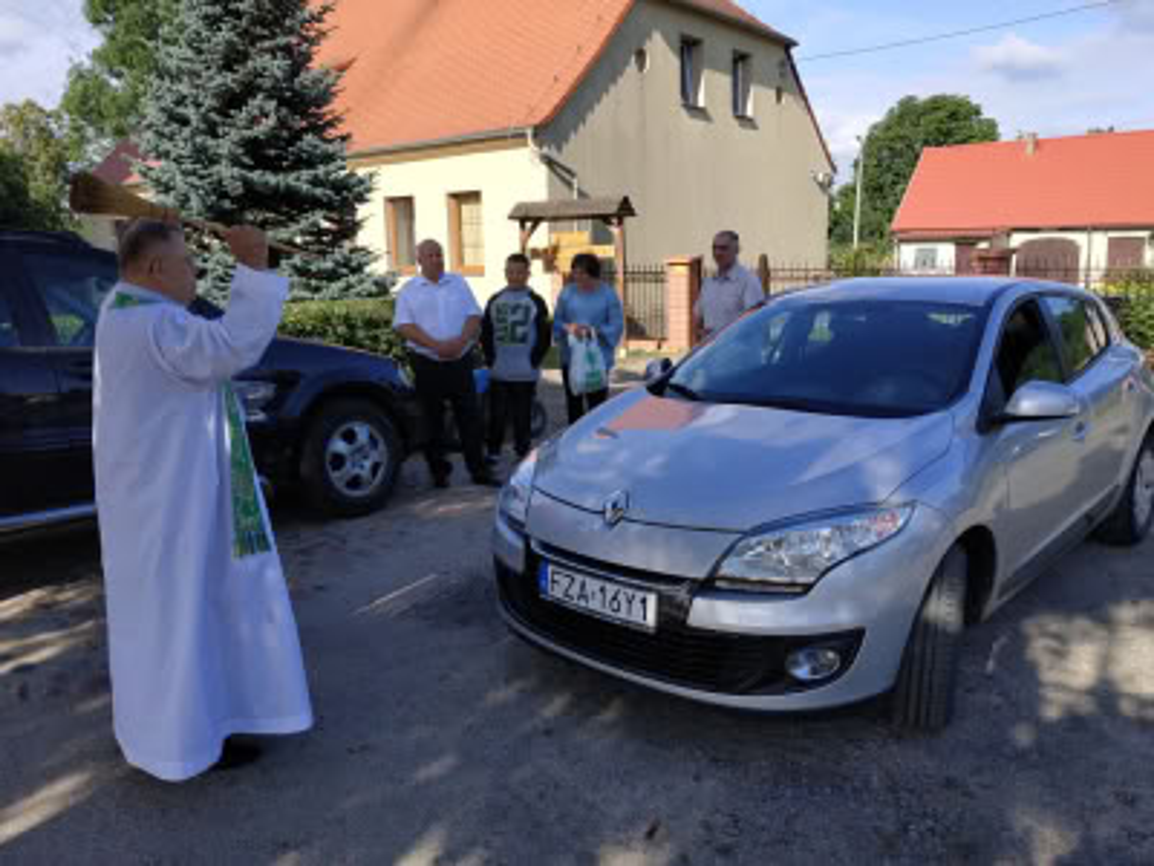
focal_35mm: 24
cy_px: 433
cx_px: 577
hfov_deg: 71.6
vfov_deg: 56.8
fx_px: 800
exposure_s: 1/2010
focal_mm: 3.94
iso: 200
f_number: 1.9
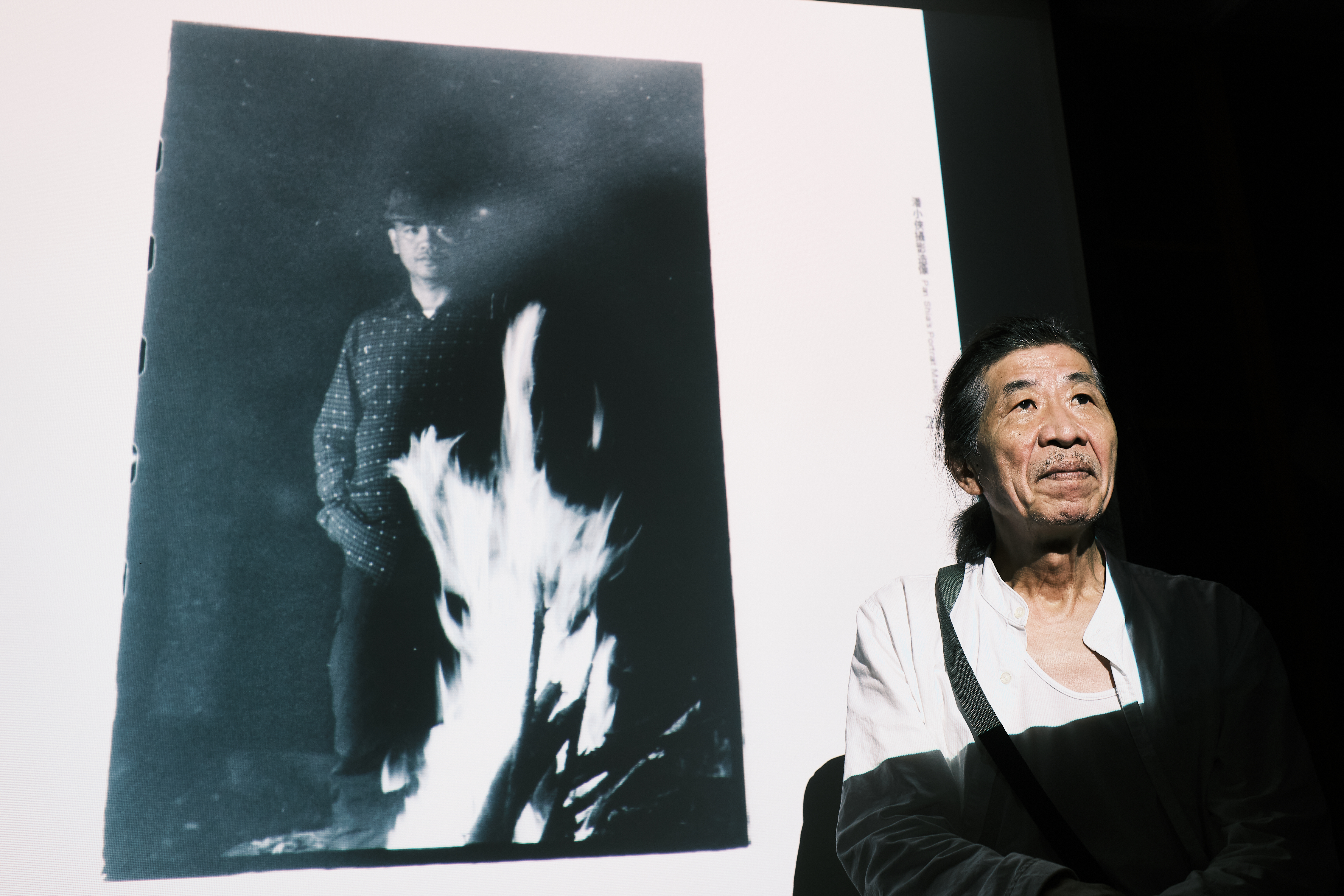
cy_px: 448
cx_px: 672
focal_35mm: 35
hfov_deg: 54.4
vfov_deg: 37.9
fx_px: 1307
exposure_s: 1/80
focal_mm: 23
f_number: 4
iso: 640
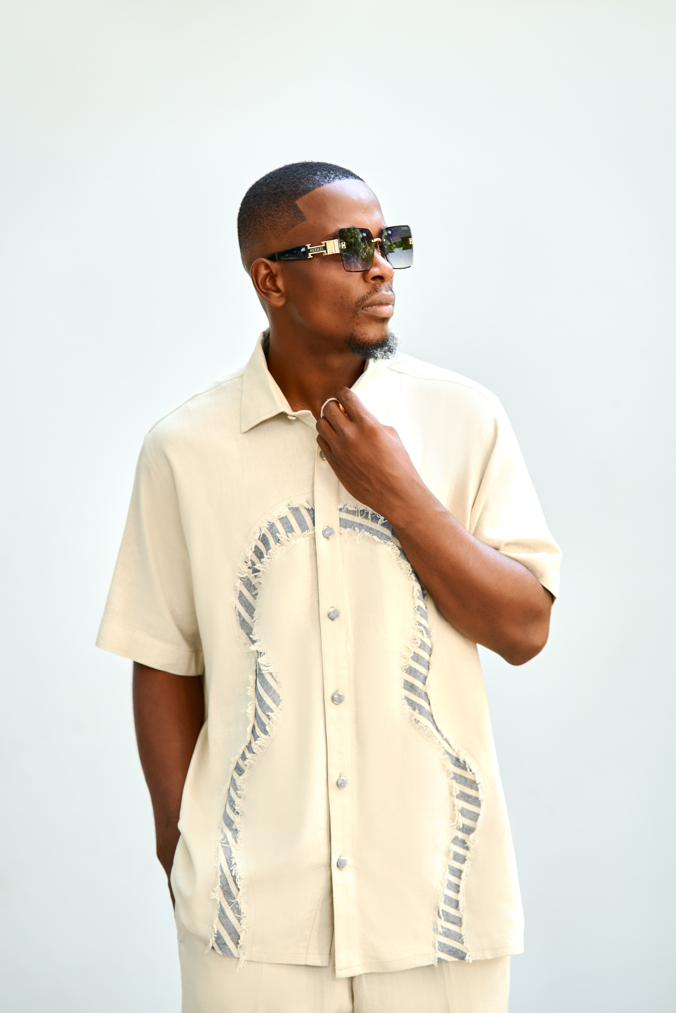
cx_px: 338
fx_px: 2394
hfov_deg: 16.1
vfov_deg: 23.9
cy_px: 506
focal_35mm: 85
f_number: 2.8
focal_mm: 85
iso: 320
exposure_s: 1/250
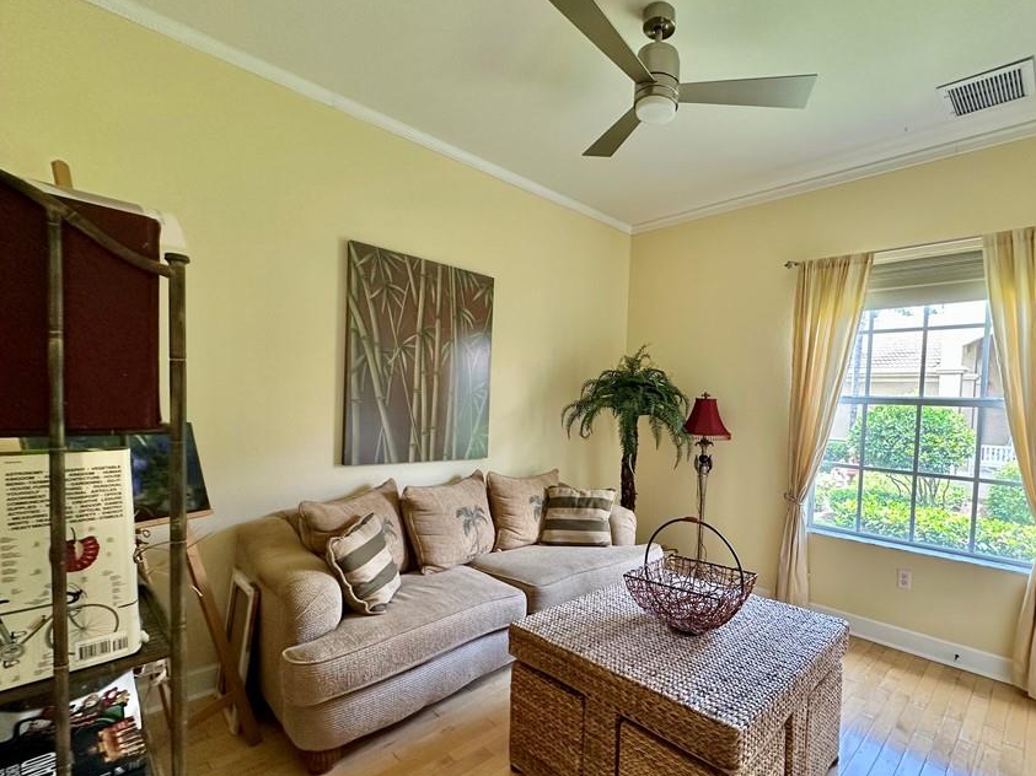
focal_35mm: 17
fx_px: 509
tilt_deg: -2.3
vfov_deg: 74.5
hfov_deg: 89.9
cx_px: 619
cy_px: 426
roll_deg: -2.2
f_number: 2.2
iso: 250
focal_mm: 2.22
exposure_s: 1/60
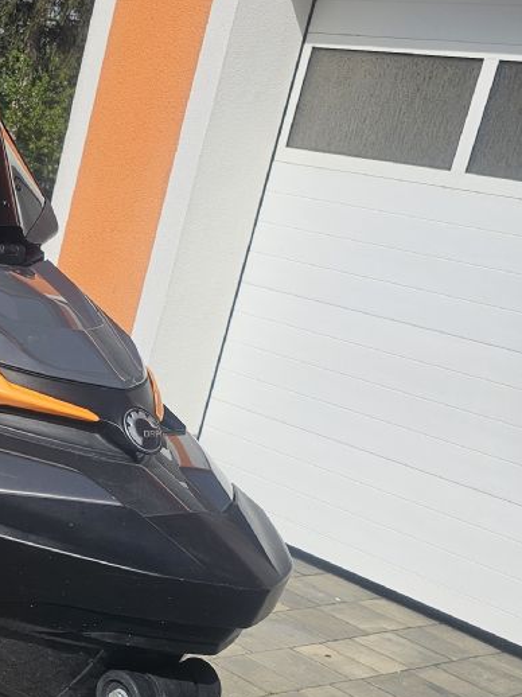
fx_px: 1288
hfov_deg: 20.6
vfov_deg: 30.0
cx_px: -182
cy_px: 488
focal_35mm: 64
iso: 10
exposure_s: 1/989
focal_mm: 6.3
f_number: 1.7
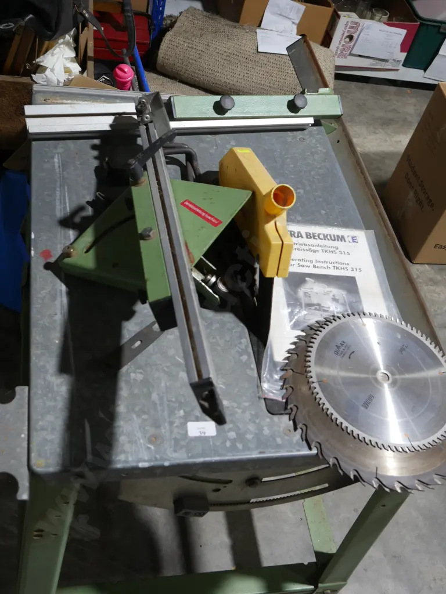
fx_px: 687
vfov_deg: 46.8
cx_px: 223
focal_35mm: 40
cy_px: 297
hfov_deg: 36.0
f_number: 5
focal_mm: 20
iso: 400
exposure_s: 1/60
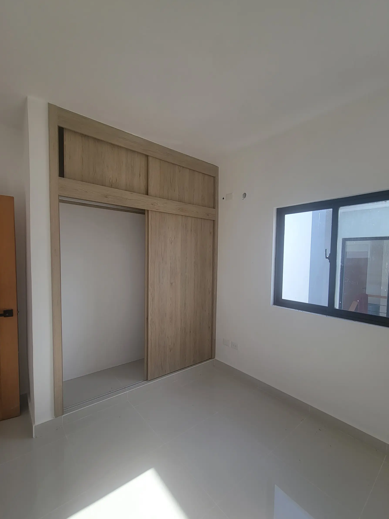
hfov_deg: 85.7
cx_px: 199
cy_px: 271
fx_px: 210
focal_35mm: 14
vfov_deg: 102.0
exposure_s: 1/400
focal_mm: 2.2
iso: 50
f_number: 2.2
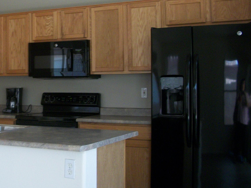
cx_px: 46
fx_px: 435
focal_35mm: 60
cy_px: 65
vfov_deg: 24.3
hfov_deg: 31.3
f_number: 3.1
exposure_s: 1/30
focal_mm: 6.3
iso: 160
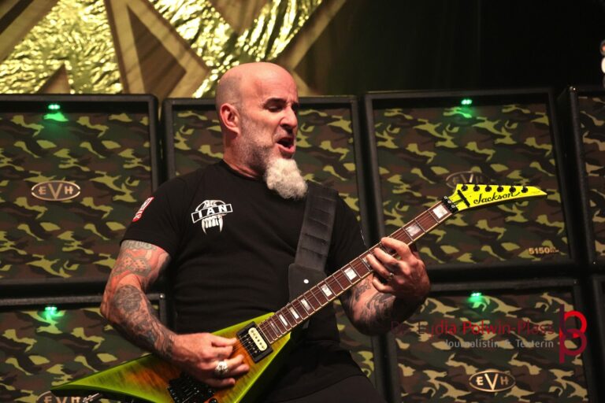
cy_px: 202
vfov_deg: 15.2
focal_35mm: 90
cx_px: 302
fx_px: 1512
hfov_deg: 22.6
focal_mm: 60
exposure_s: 1/160
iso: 5000
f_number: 4.5
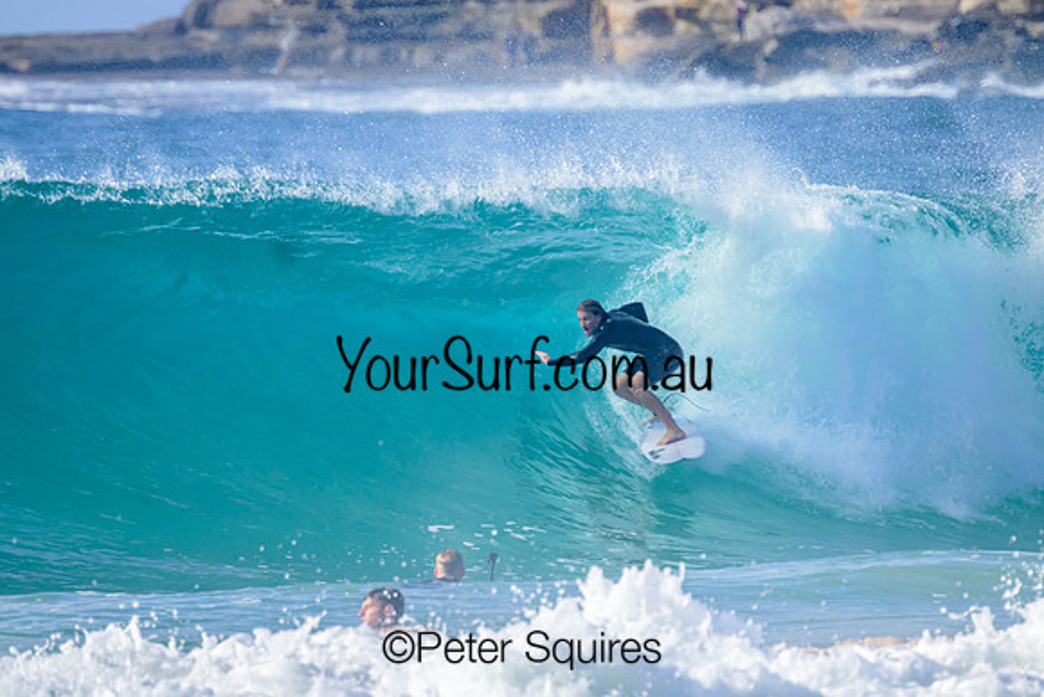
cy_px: 348
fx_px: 23797
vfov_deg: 1.7
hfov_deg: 2.5
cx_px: 522
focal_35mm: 820
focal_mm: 800
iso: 1250
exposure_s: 1/2000
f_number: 11
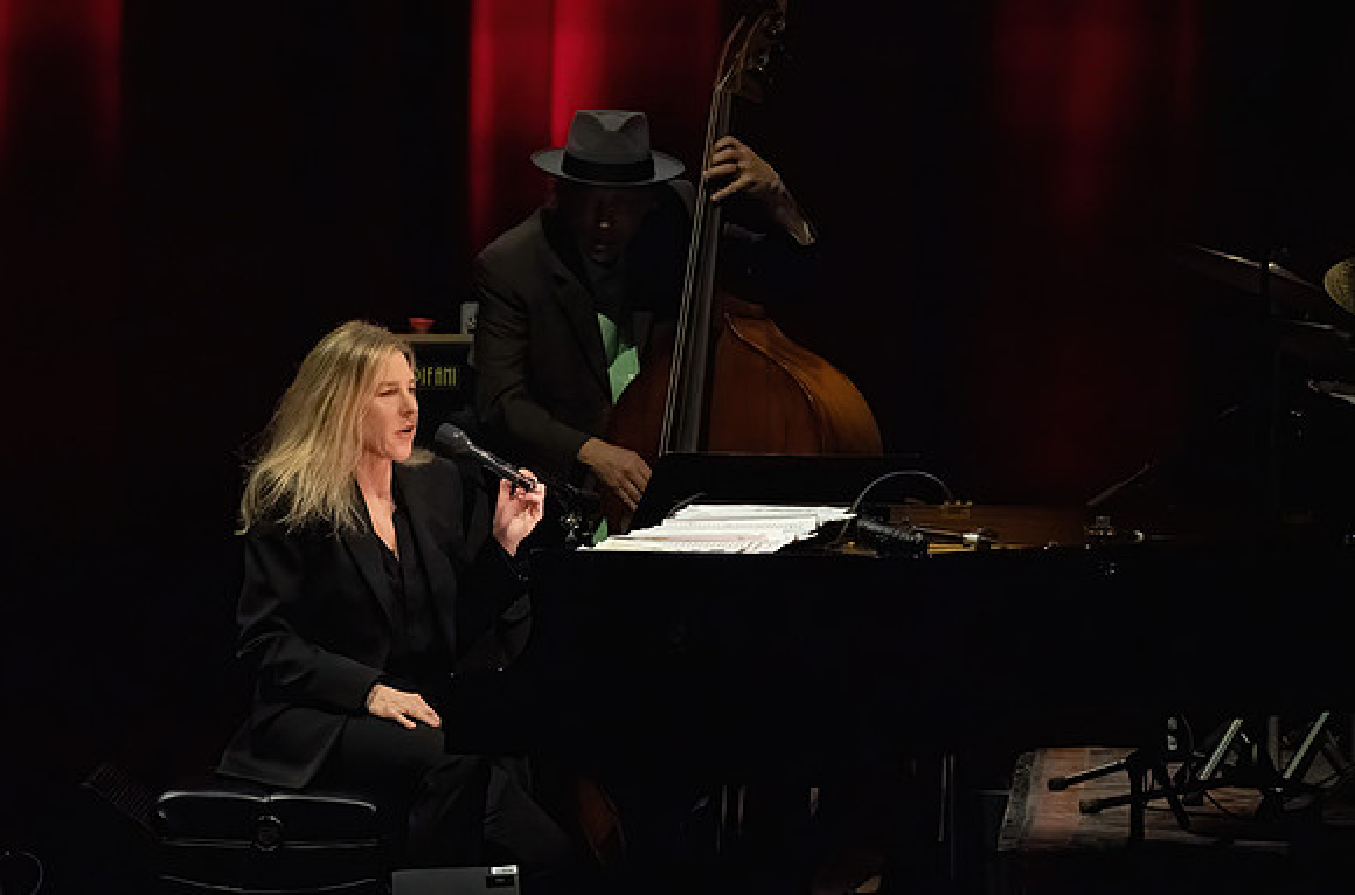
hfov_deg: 4.2
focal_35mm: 496
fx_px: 18629
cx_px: 517
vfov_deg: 2.8
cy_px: 525
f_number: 8
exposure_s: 1/320
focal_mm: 400
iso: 16000
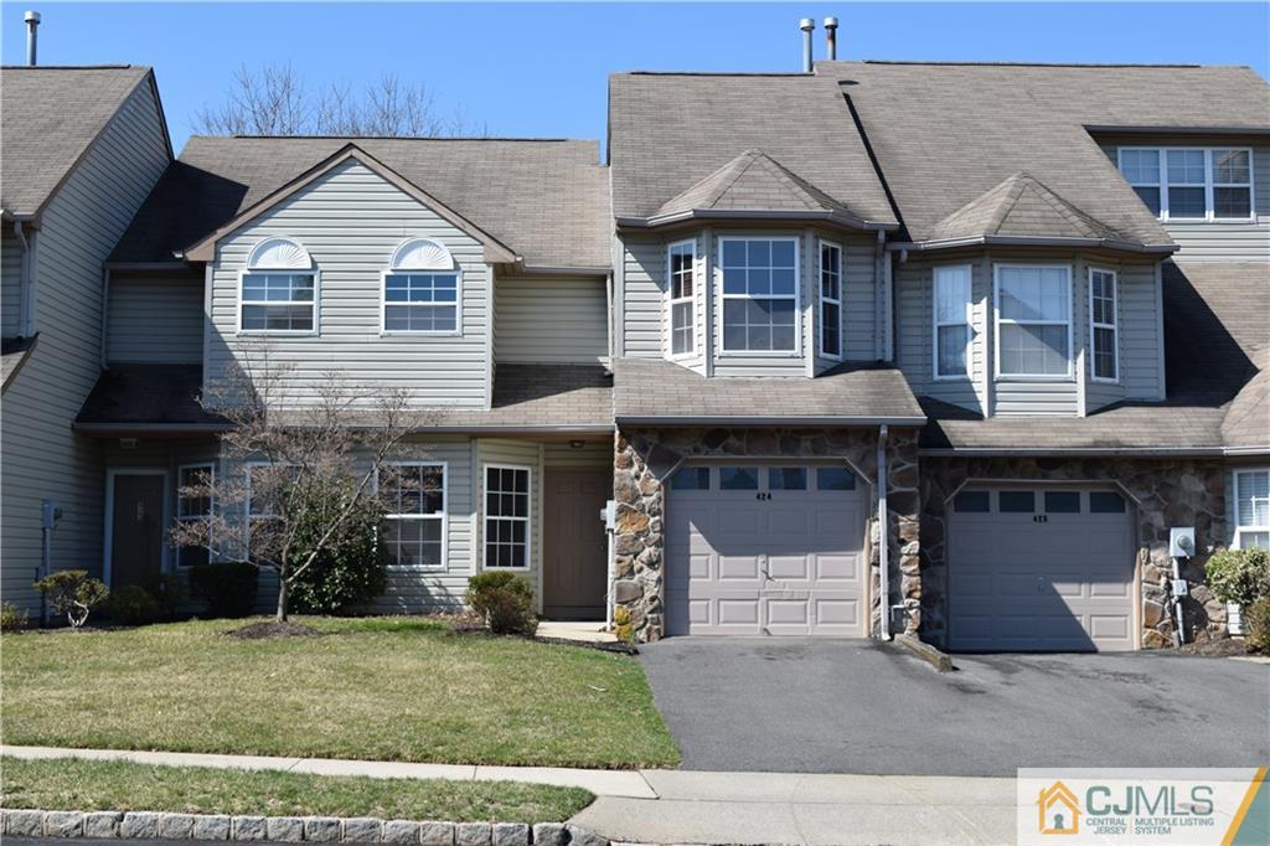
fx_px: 1640
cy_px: 423
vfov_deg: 28.9
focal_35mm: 46
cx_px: 635
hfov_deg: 42.3
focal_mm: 31
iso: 100
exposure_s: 1/250
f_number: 8
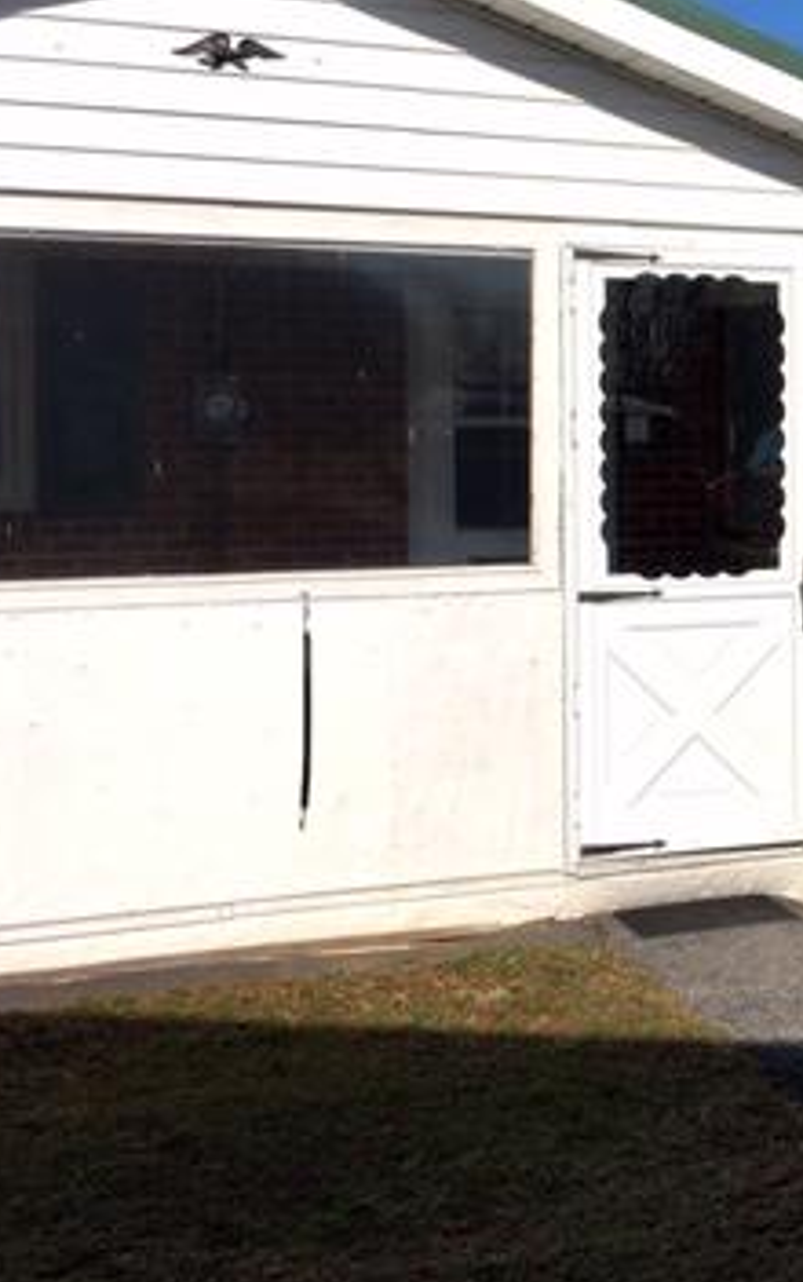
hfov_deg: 21.7
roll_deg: -1.1
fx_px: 1957
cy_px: 522
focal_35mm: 56
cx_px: 934
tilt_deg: -1.4
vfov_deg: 36.1
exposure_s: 1/1876
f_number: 2.2
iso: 25
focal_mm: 4.15
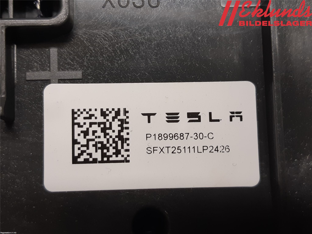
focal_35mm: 26
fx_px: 234
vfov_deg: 53.1
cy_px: 117
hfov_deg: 67.3
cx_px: 156
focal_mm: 3.93
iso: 64
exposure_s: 1/50
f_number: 1.7
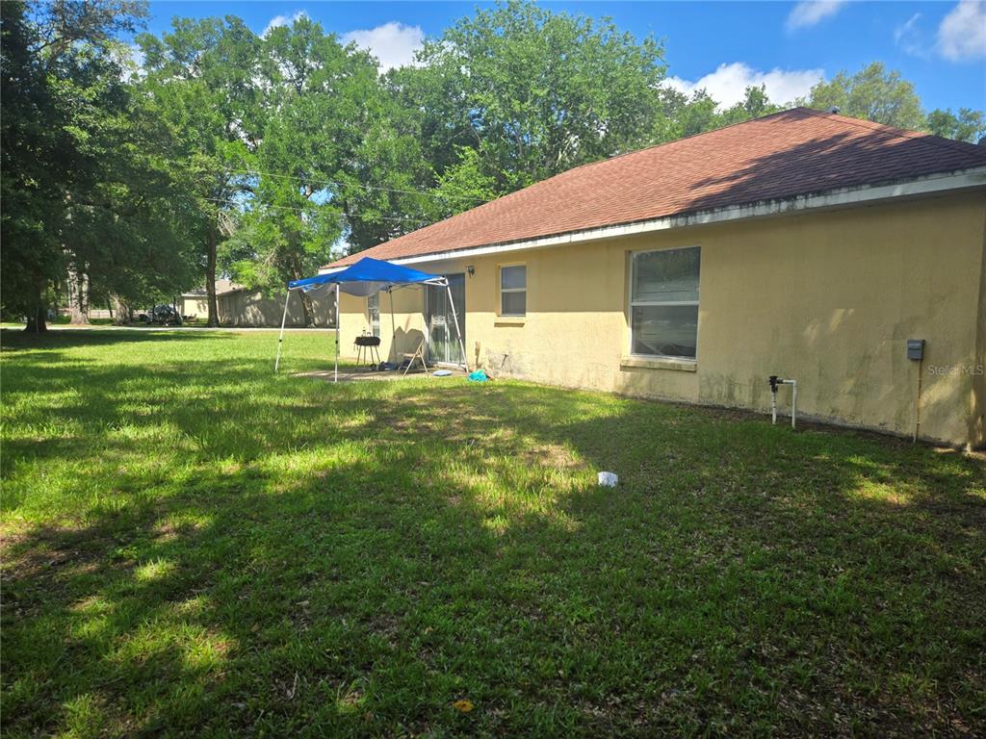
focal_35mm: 23
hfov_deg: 73.9
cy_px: 370
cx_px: 493
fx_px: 655
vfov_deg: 58.9
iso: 25
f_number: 1.8
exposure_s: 1/871
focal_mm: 5.4
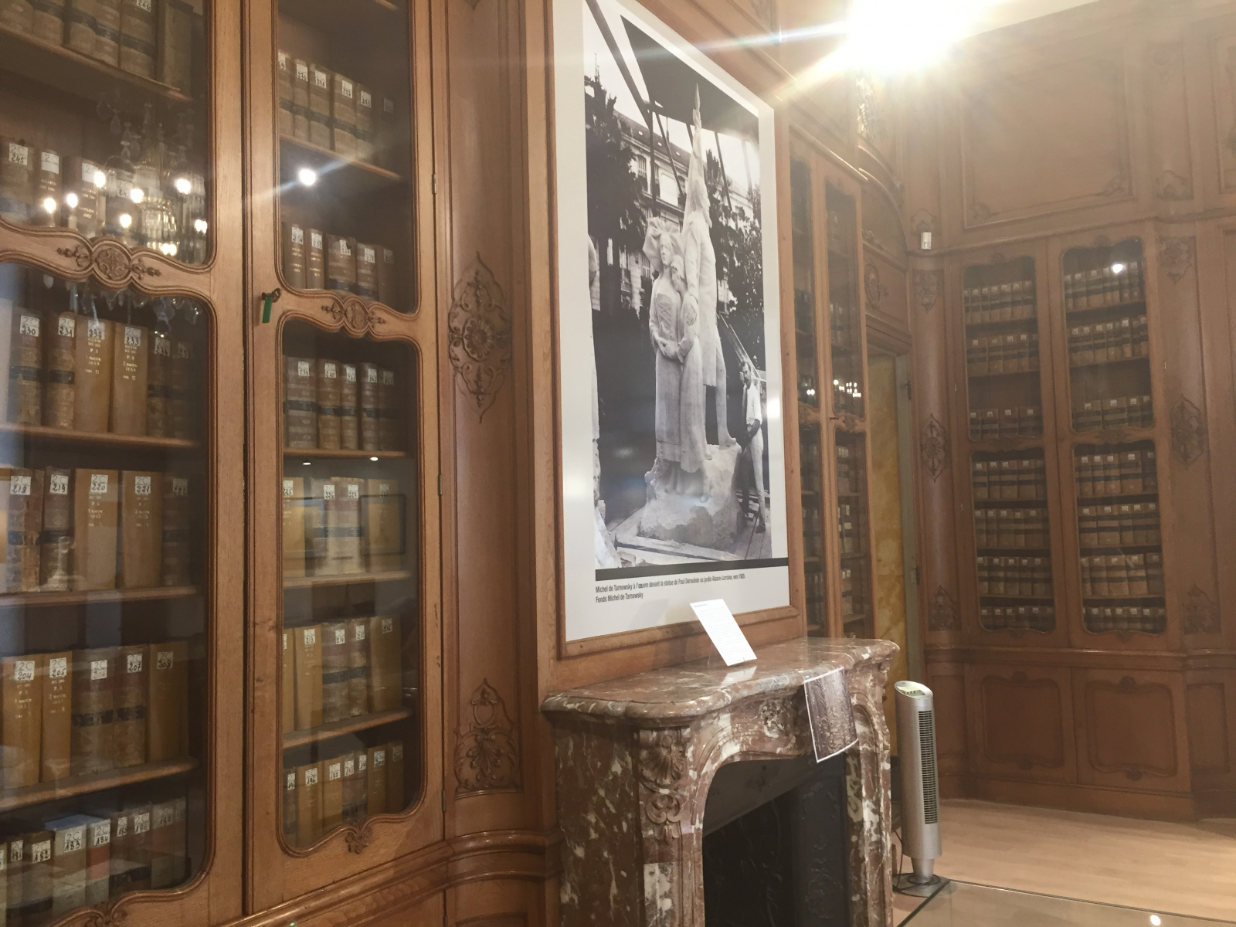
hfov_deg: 61.7
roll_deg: +0.6
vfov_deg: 48.2
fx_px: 1035
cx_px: 618
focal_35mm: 29
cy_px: 464
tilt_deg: +4.6
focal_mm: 4.15
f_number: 2.2
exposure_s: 1/33
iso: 125
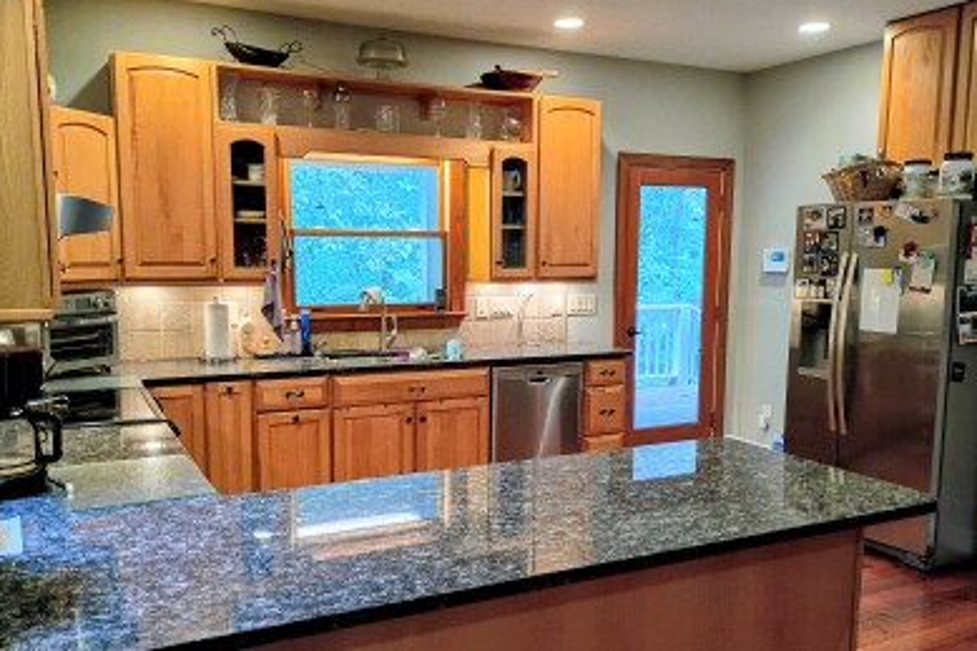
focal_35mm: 31
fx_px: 841
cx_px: 495
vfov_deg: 42.2
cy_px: 359
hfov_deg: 60.3
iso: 810
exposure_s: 1/30
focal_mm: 4.27
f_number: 1.8
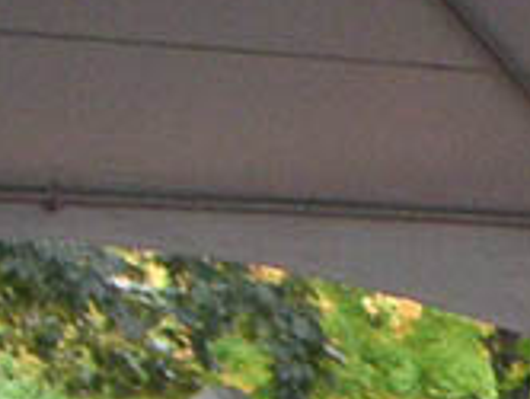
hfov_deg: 10.1
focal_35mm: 178
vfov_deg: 8.1
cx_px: 1111
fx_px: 2729
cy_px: 683
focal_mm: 5.7
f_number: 2.8
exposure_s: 1/45
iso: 100
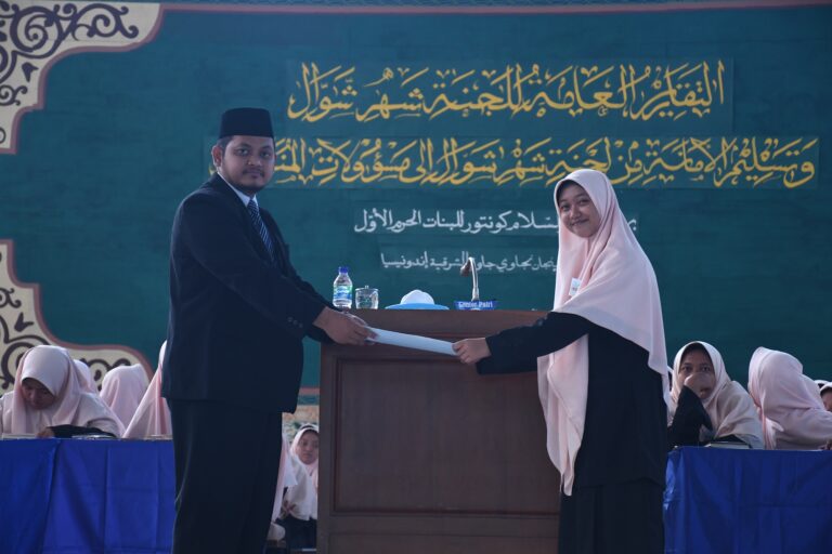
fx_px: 2426
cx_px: 416
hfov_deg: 19.5
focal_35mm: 105
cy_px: 277
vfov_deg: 13.0
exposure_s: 1/100
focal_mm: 70
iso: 1000
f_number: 5.6
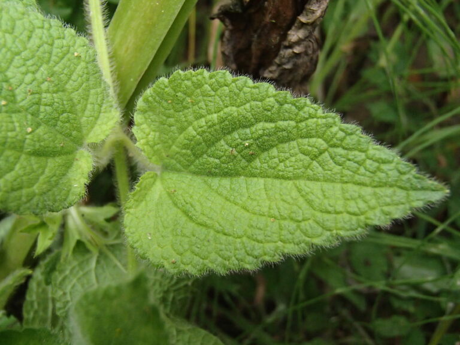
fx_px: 492
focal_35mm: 37
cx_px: 230
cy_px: 172
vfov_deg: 38.7
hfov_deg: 50.1
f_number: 4.7
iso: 640
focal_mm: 6.64
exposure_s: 1/160
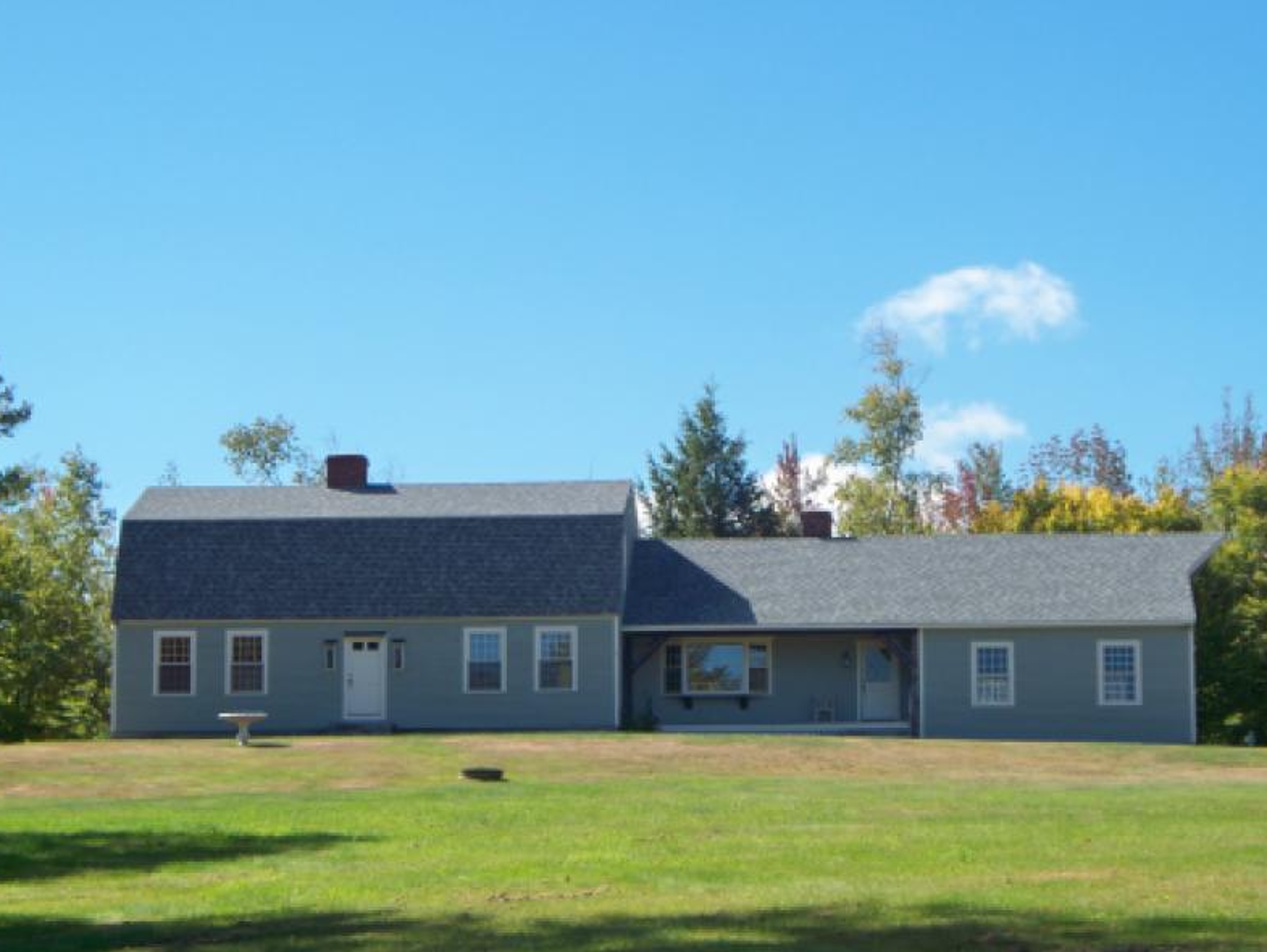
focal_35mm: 103
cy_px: 566
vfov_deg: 14.4
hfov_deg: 19.1
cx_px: 652
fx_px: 3773
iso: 80
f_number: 3.4
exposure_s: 1/640
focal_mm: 16.86
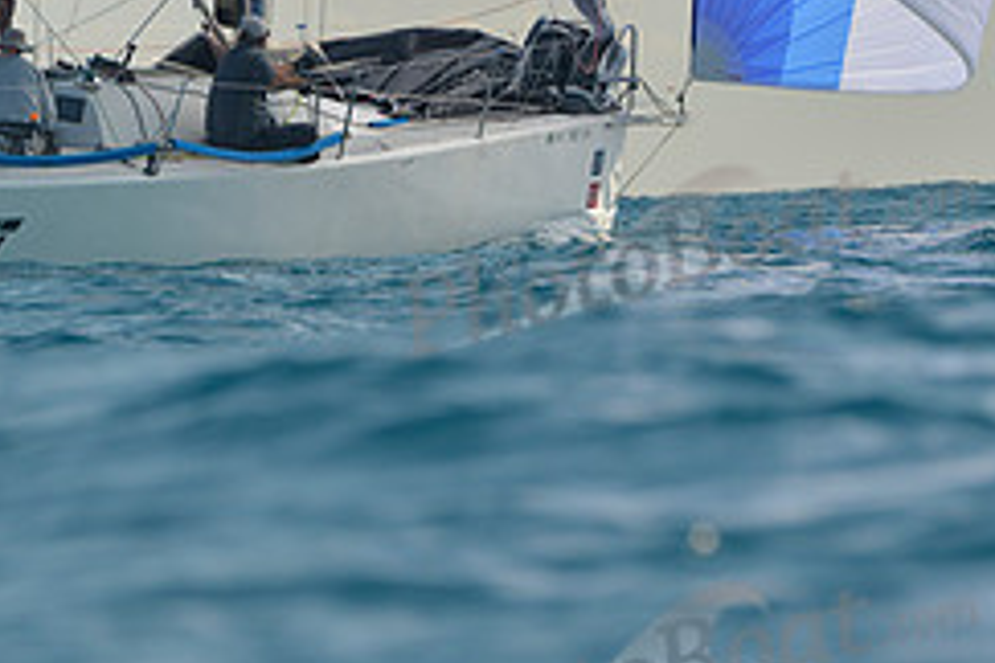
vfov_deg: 2.9
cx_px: 192
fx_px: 13183
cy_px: 96
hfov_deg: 4.3
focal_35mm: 477
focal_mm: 200
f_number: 6.3
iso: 200
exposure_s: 1/640
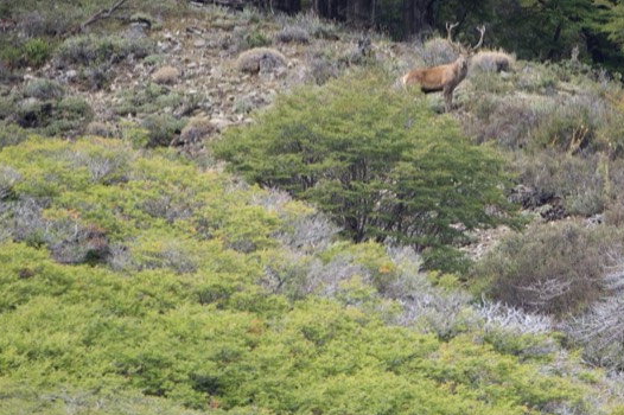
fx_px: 11865
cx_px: 486
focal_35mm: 685
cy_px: 90
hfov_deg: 3.0
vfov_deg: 2.0
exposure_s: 1/500
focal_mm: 400
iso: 500
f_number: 5.6
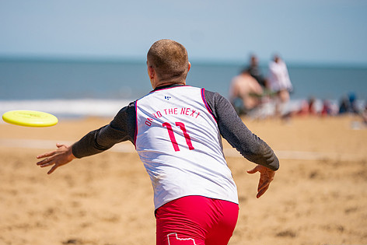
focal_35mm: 198
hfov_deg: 10.4
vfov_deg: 6.9
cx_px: 157
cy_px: 144
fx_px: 2019
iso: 400
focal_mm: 161
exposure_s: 1/8000
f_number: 2.8
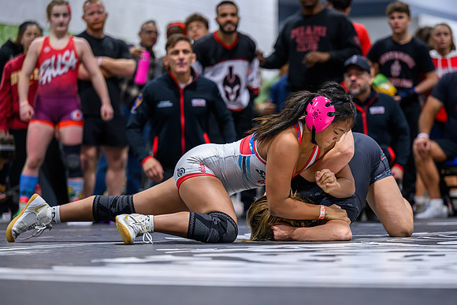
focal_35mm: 148
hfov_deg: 13.8
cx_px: 273
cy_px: 170
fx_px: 1883
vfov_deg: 9.3
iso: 3200
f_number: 2.8
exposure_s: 1/800
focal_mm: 115
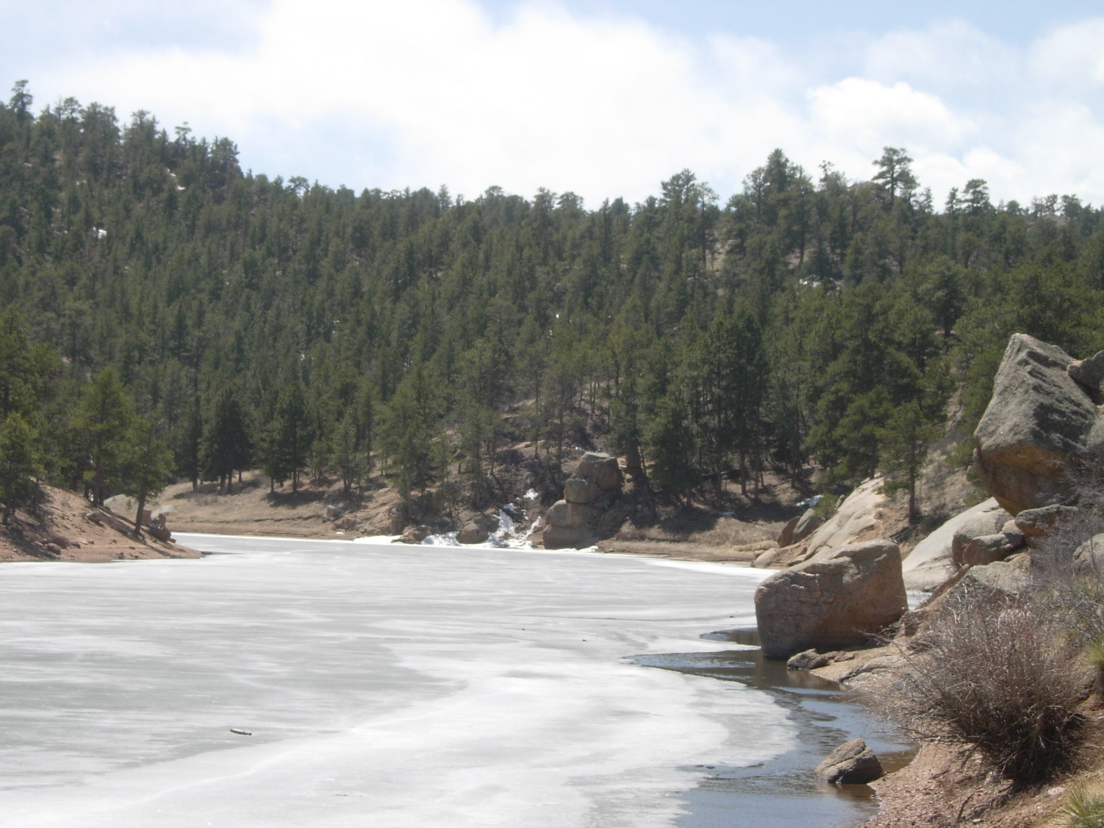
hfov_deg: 17.4
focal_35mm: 113
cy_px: 414
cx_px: 552
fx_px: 3604
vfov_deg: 13.1
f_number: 8.2
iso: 79
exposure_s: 1/209
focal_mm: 23.4
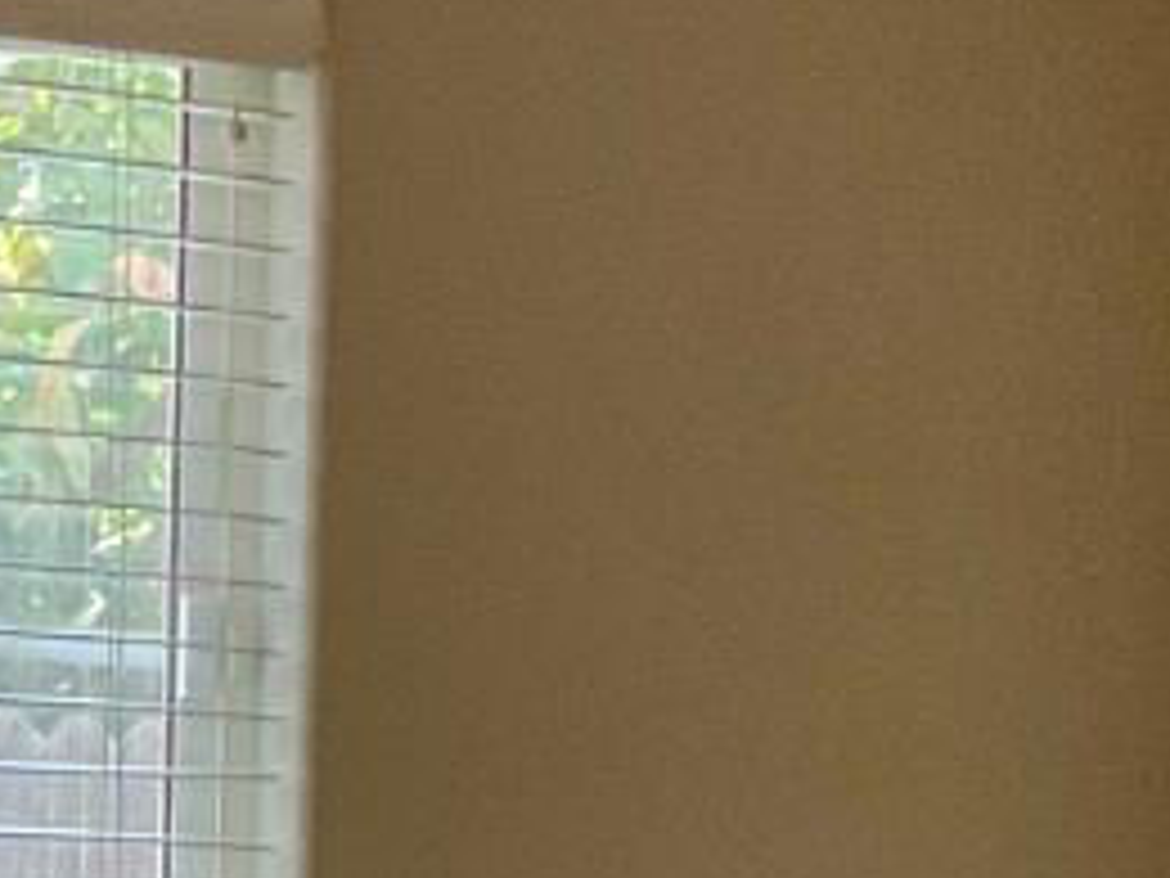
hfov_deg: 11.7
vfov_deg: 8.3
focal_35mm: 167
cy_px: 1925
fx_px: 5644
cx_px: 81
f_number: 1.8
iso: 64
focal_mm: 3
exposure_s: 1/60
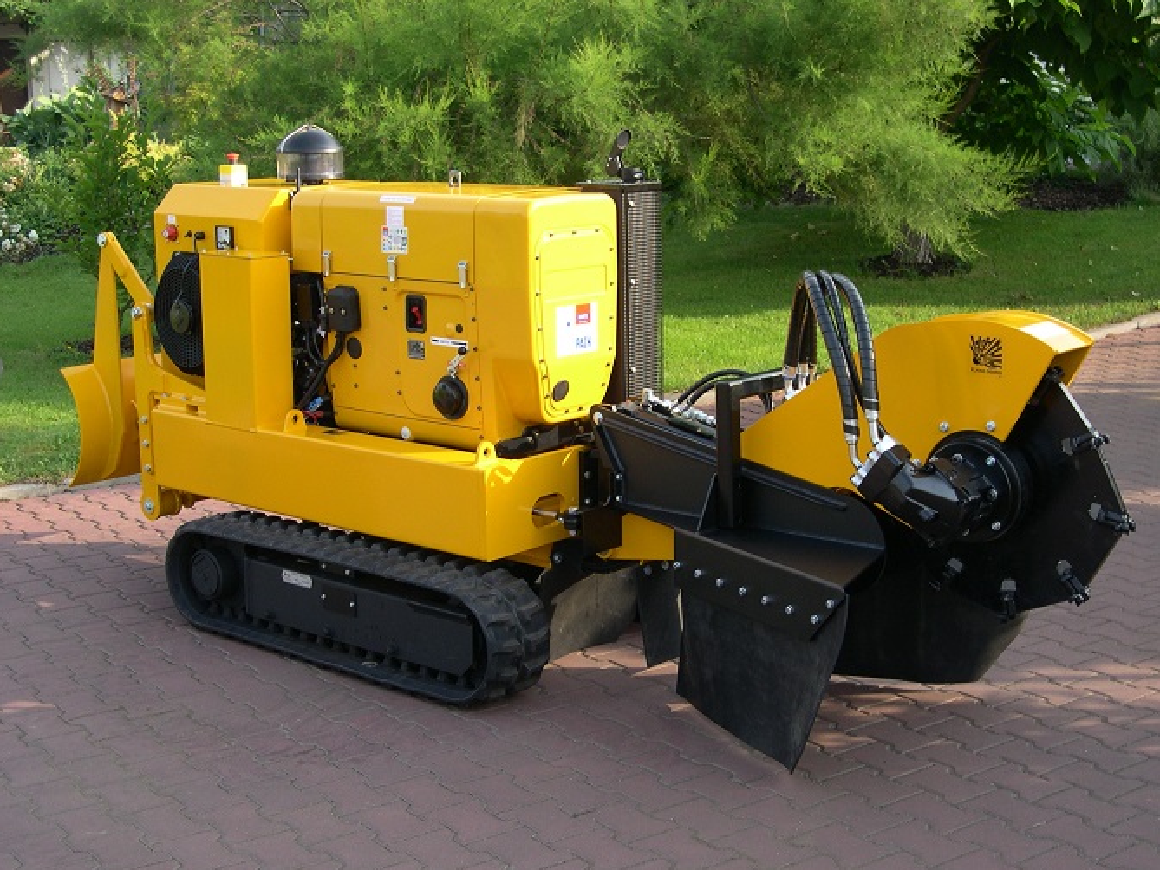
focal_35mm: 53
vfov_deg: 27.5
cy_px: 442
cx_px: 590
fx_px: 1776
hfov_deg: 36.2
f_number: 3.2
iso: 100
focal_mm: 11.1
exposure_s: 1/217
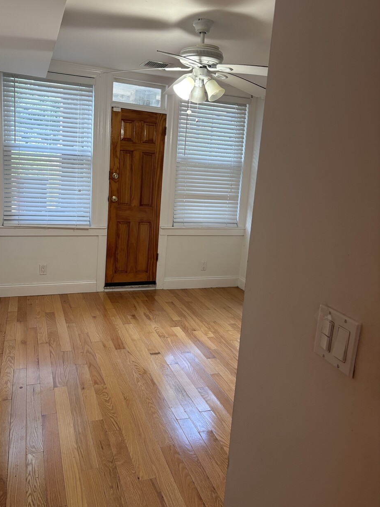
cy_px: 240
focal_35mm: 28
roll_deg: -4.3
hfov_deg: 49.7
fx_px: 410
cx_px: 176
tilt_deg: -9.7
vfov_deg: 63.4
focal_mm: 5.96
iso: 160
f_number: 1.6
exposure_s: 1/60
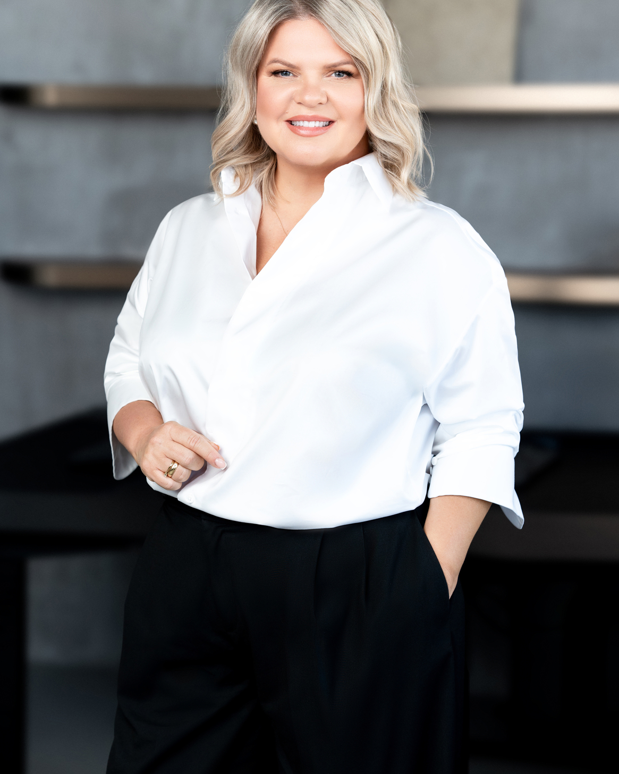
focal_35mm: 96
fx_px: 2198
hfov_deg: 16.0
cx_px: 309
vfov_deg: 20.0
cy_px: 341
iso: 640
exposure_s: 1/160
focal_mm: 85
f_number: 4
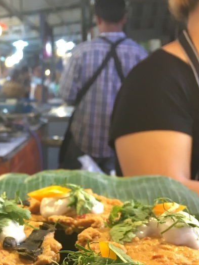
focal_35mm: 66
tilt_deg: -15.9
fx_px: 506
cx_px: 2
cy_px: 236
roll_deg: -0.1
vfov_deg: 28.3
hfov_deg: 21.5
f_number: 2.2
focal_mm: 4.15
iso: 100
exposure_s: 1/33
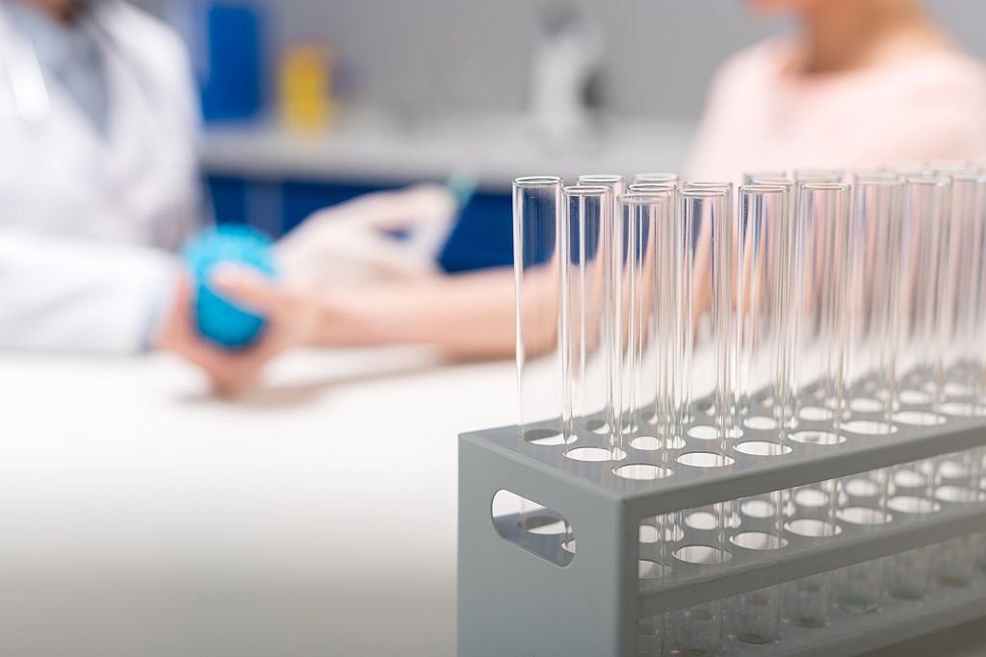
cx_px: 493
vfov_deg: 27.0
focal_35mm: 50
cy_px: 328
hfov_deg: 39.6
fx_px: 1370
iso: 64
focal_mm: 50
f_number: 3.2
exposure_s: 1/200
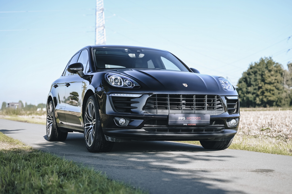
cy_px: 97
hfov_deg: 31.9
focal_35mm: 63
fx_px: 511
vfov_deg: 21.5
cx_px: 146
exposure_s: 1/250
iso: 100
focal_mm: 63
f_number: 2.8
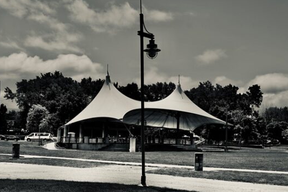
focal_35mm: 62
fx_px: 496
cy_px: 109
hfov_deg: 32.4
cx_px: 142
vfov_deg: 21.9
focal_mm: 36
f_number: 8
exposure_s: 1/640
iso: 100
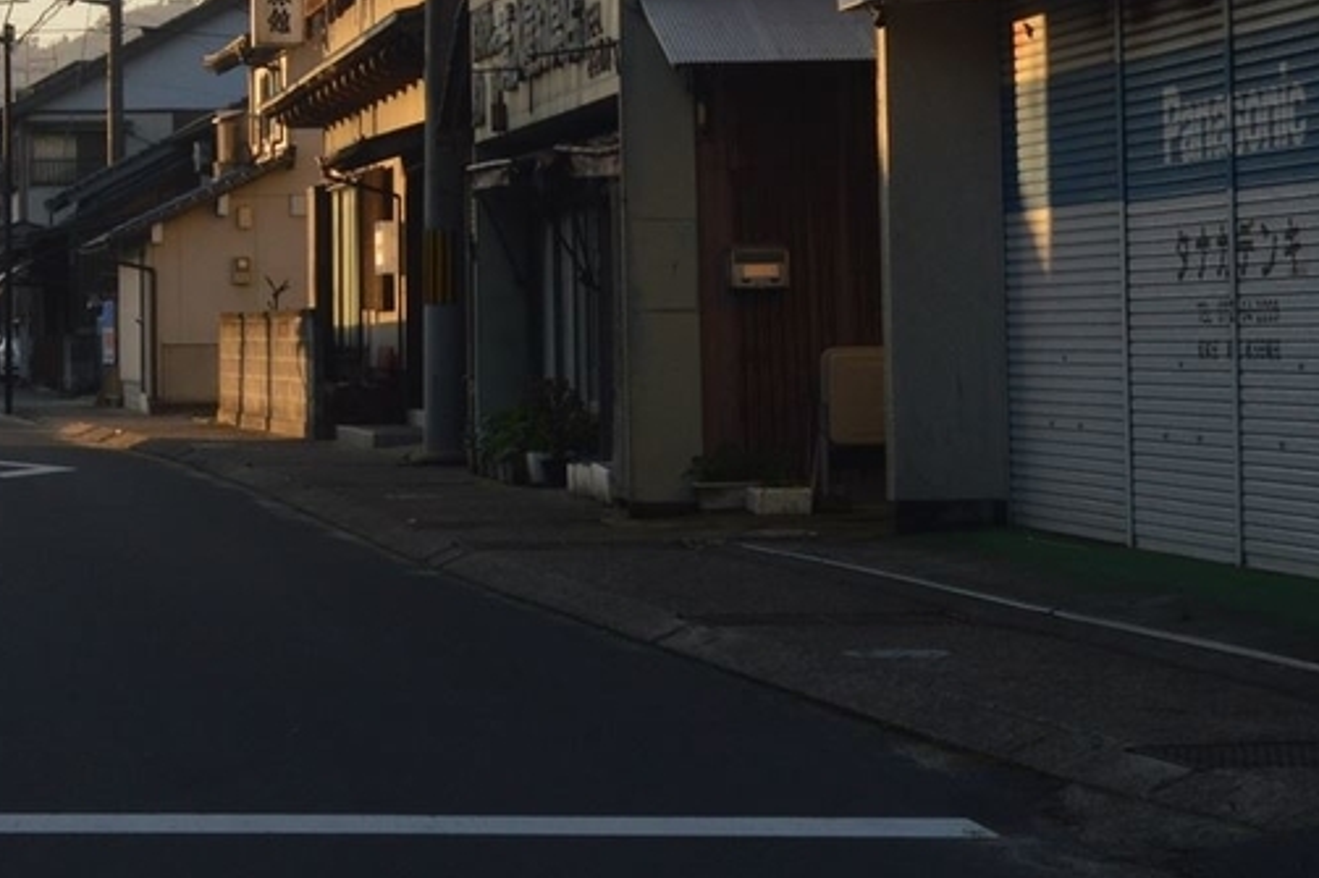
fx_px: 4585
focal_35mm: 125
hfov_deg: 16.1
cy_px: -152
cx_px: 3
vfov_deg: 10.8
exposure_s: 1/320
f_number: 9
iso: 400
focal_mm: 35
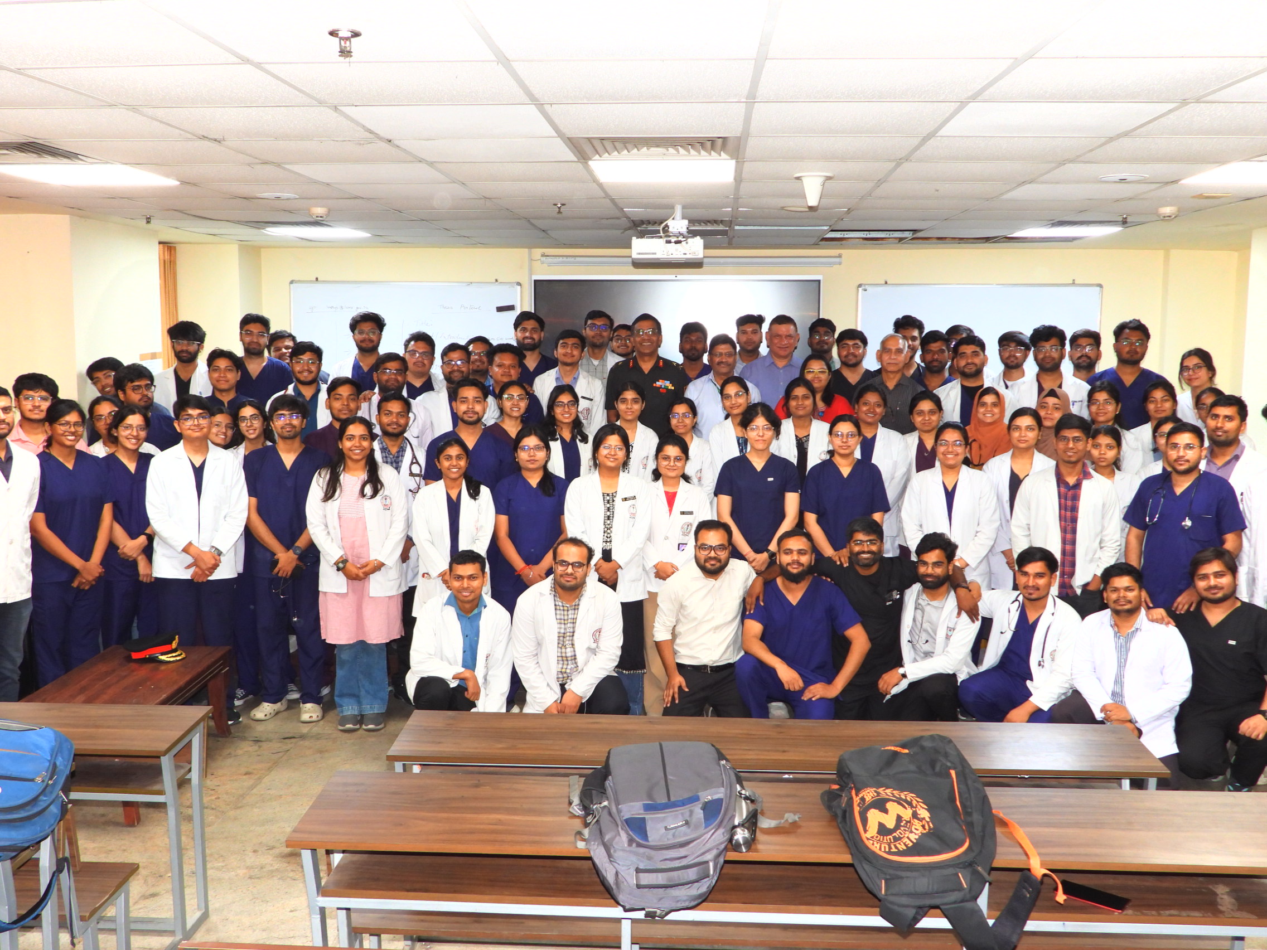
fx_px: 1171
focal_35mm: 32
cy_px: 475
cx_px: 634
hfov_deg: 56.8
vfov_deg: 44.2
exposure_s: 1/30
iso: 200
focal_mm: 5.8
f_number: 3.2
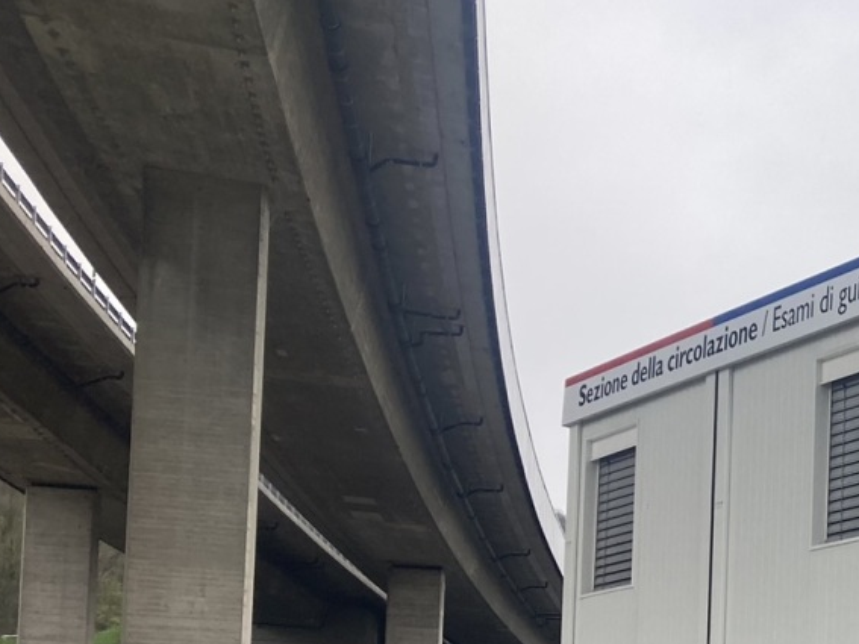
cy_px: 776
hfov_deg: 21.7
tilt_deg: +3.8
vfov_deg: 17.7
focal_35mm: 79
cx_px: 1189
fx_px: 1960
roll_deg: -2.2
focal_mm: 3.99
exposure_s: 1/284
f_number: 1.8
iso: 20
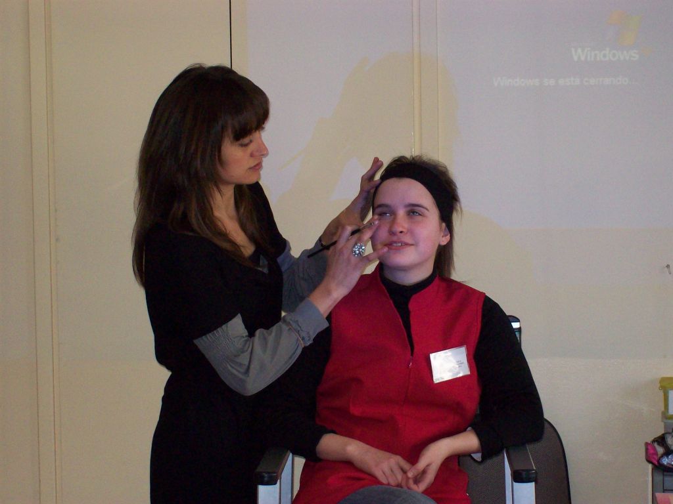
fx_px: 2100
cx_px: 336
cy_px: 252
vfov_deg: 13.7
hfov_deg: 18.2
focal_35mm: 108
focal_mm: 18
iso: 200
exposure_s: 1/128
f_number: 4.8
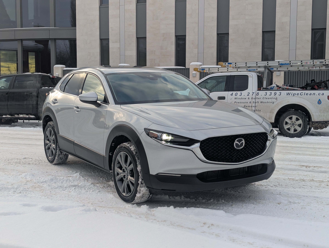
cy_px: 124
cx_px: 164
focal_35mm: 48
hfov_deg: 39.6
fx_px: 457
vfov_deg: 30.3
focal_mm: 6.81
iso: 44
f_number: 1.85
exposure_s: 1/427
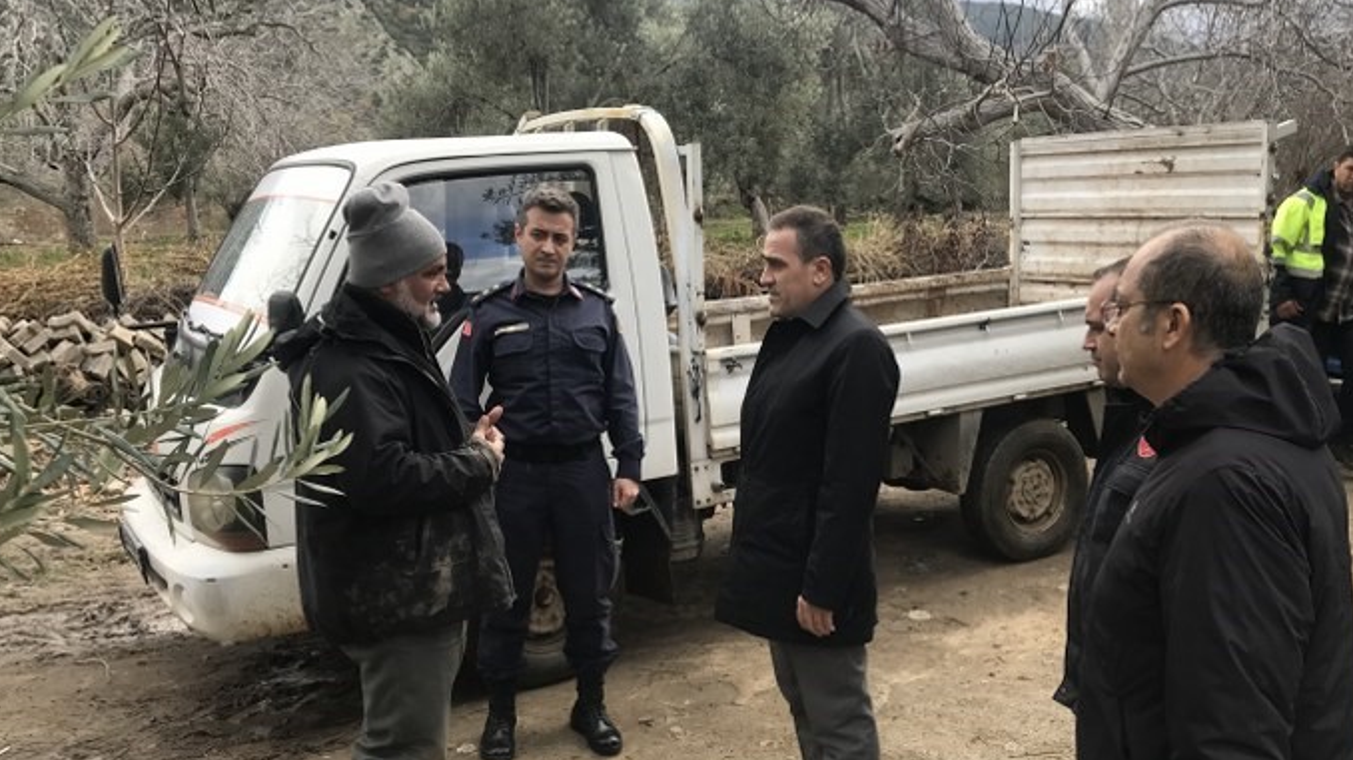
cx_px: 734
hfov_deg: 55.2
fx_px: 1291
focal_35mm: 36
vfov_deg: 32.7
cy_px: 453
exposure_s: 1/389
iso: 20
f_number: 1.8
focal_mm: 3.99
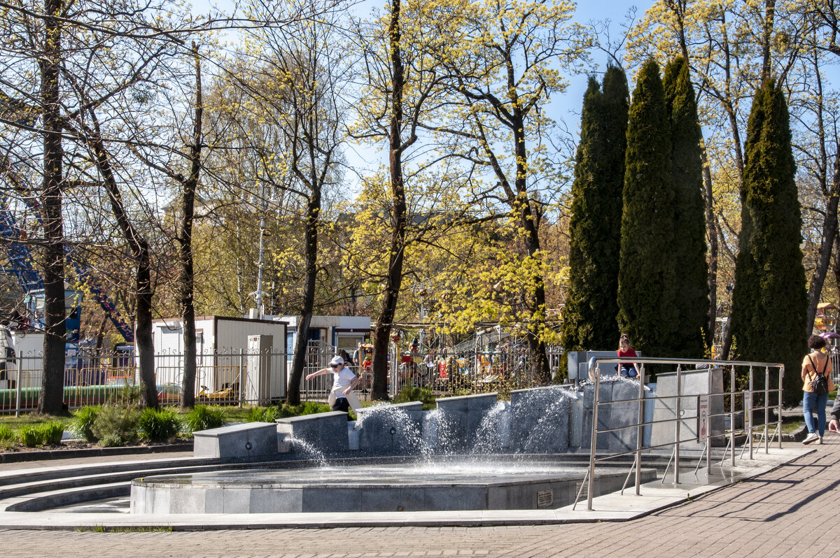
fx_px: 1539
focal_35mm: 66
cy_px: 279
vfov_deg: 20.6
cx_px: 420
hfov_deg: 30.5
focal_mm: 44
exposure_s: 1/200
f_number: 18
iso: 640
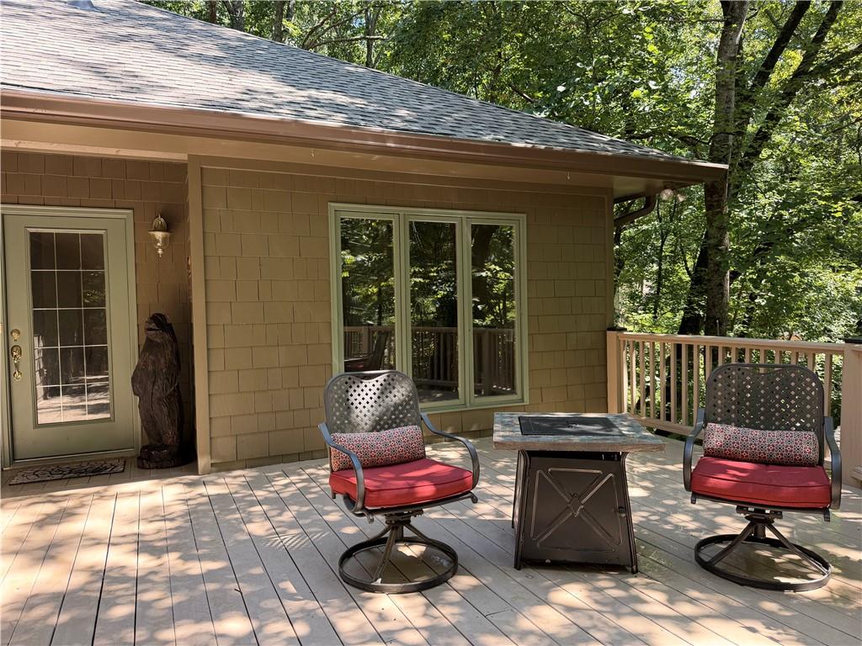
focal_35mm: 24
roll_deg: +1.5
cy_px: 323
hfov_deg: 71.6
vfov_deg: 56.8
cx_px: 431
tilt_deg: -2.0
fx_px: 598
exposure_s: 1/211
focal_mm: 6.76
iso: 80
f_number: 1.78
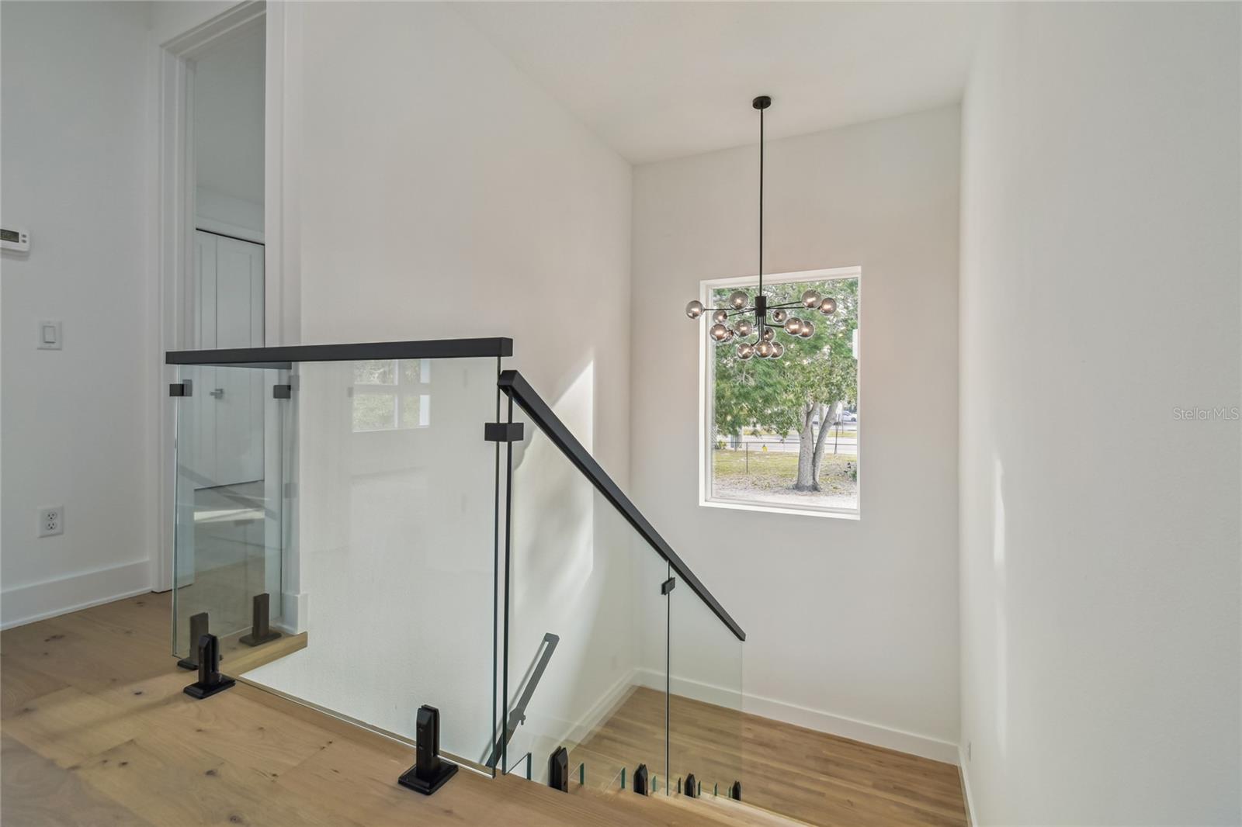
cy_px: 414
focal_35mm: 15
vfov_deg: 77.3
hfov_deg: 100.4
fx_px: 517
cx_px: 621
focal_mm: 10
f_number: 7.1
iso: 100
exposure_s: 1/13
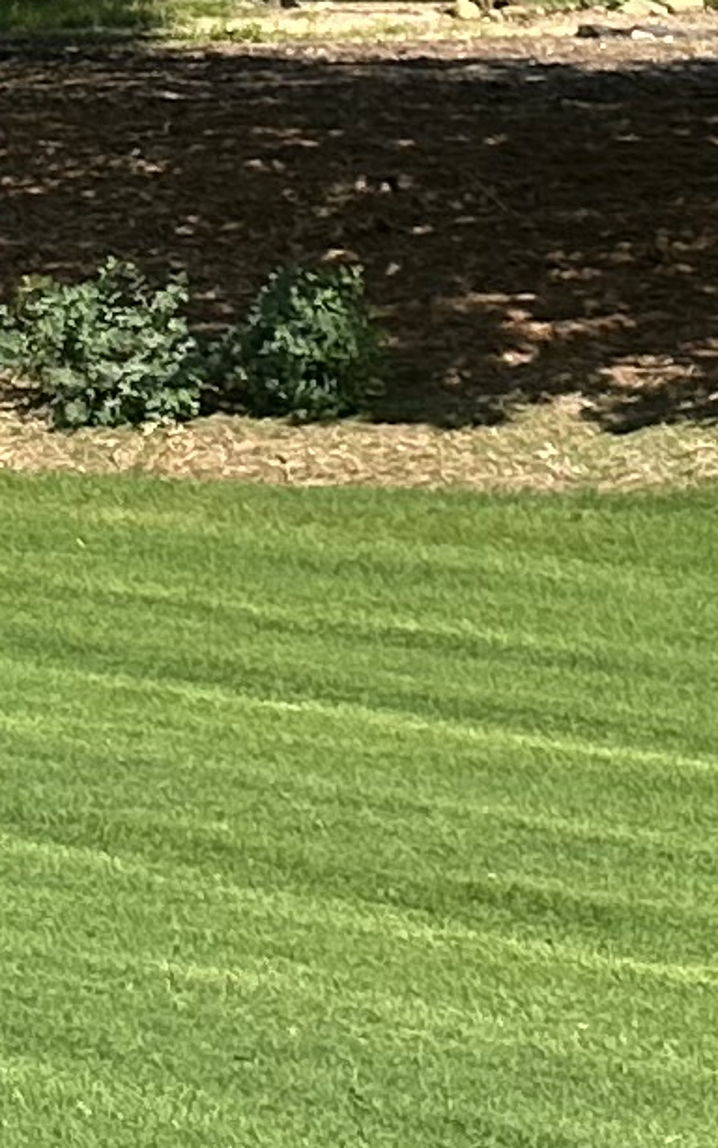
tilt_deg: -2.0
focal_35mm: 167
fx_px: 5226
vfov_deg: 12.5
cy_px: 170
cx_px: -2504
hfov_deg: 6.1
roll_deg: +1.8
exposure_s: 1/3155
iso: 80
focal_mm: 6.86
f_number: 1.78
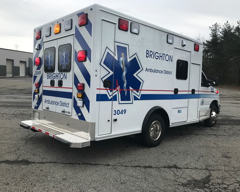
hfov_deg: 58.7
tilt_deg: -3.7
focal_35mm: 30
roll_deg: -1.5
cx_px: 113
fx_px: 213
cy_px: 95
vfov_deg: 48.5
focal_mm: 3.99
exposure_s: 1/1350
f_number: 1.8
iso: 20
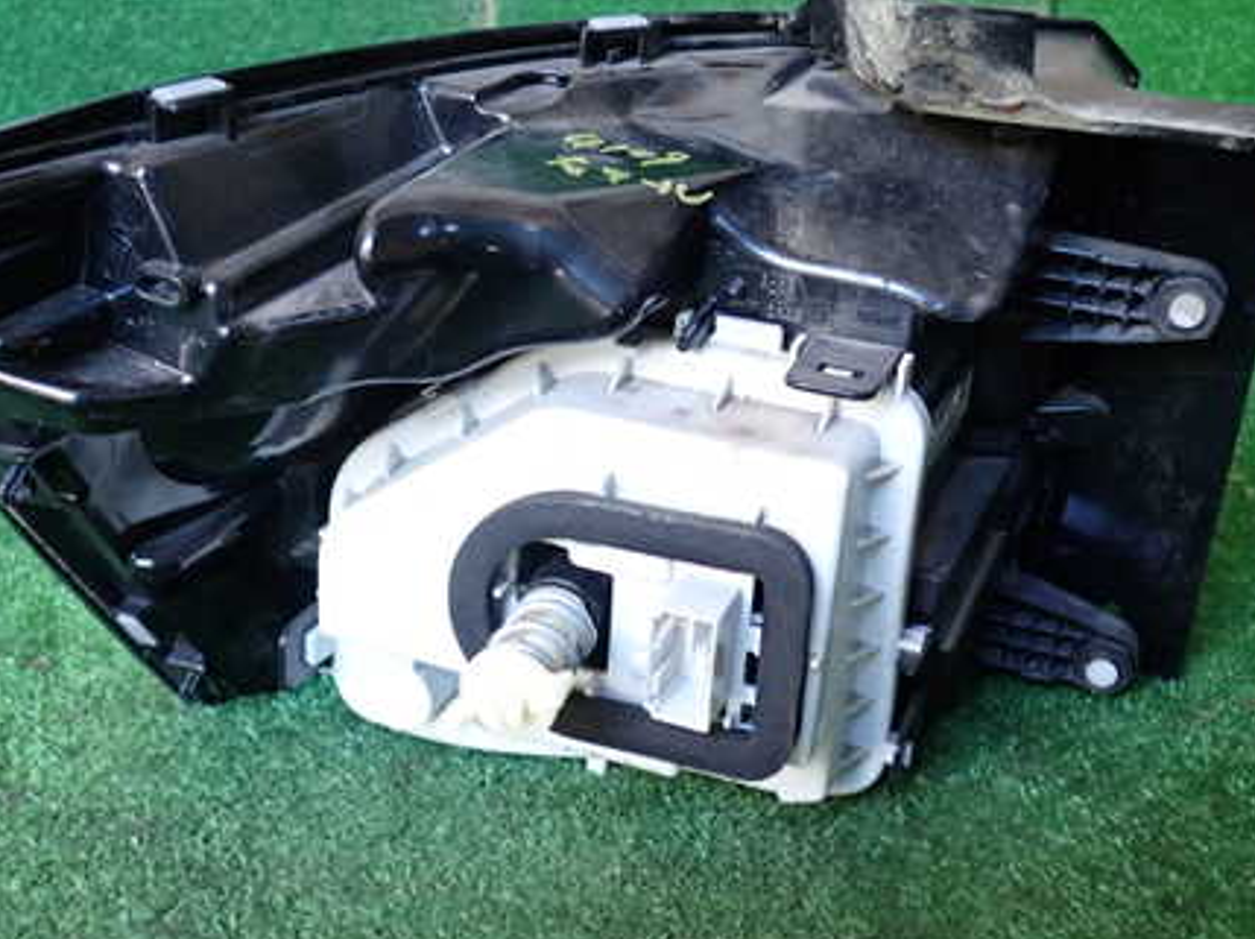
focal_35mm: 42
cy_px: 398
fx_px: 1521
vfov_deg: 34.2
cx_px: 588
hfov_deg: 44.8
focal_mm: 5.4
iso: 200
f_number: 2.3
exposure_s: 1/30
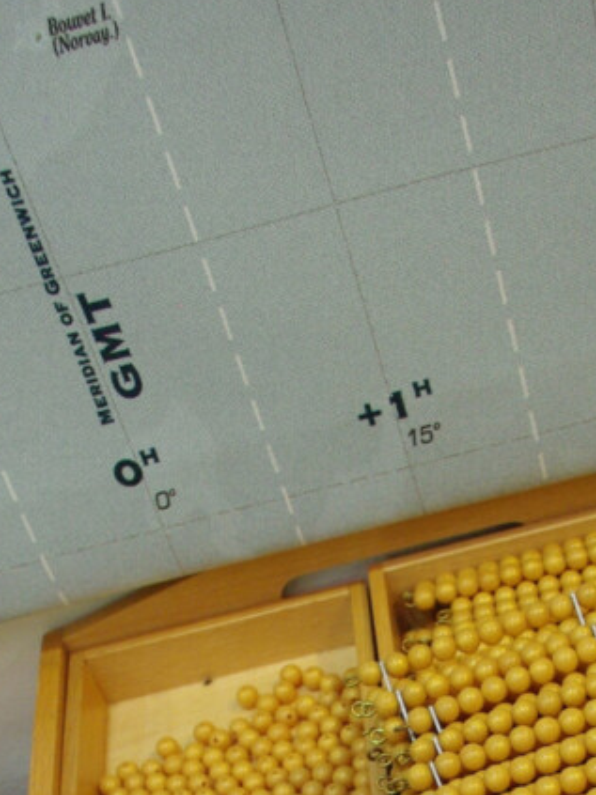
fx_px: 1883
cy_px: 996
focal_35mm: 82
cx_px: 501
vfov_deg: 21.8
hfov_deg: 17.8
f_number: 5.6
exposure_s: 1/15
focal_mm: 20
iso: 800
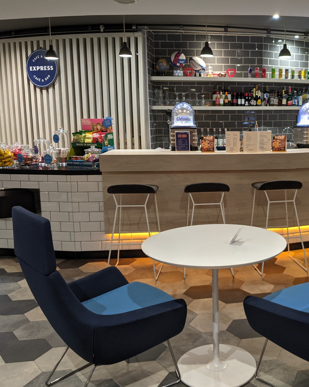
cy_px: 190
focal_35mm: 36
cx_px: 231
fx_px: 412
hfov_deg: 40.0
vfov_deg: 50.3
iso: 184
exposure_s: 1/25
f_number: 1.8
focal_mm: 4.44
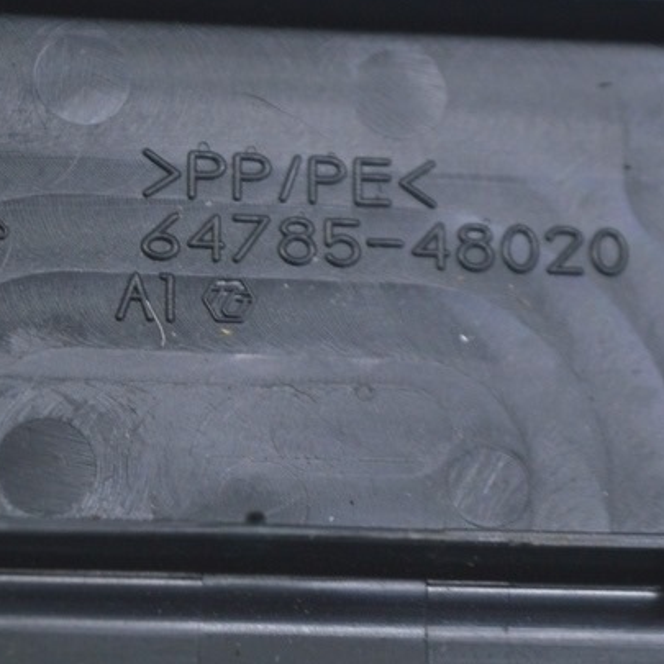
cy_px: 212
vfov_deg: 9.9
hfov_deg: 9.9
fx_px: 3843
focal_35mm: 177
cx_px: 254
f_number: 5.6
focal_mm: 55
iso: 400
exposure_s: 1/20
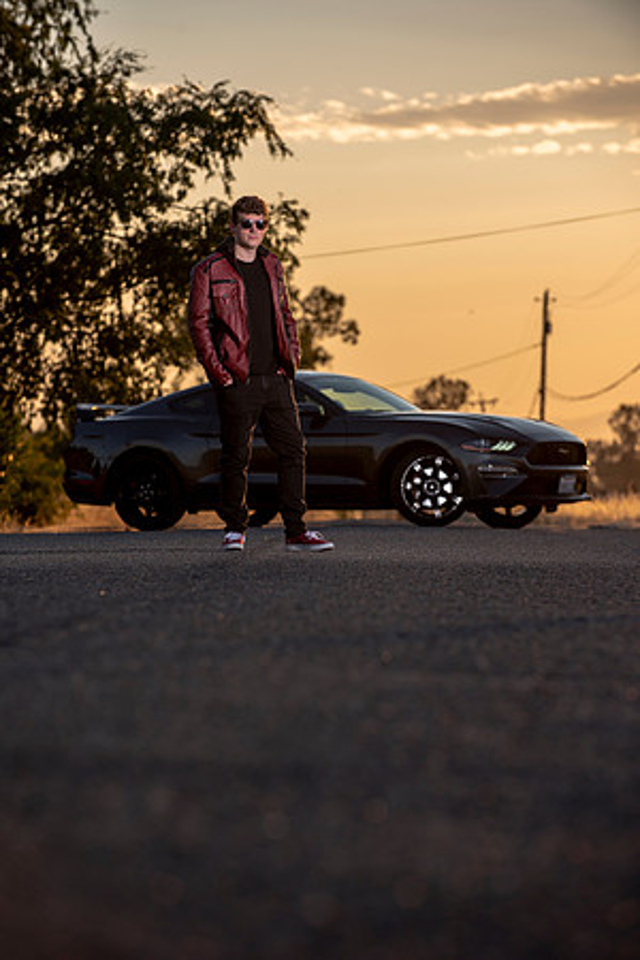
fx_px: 4533
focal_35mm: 170
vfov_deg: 12.1
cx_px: 320
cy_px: 480
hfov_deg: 8.1
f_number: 5.6
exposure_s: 1/250
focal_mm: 170
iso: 50
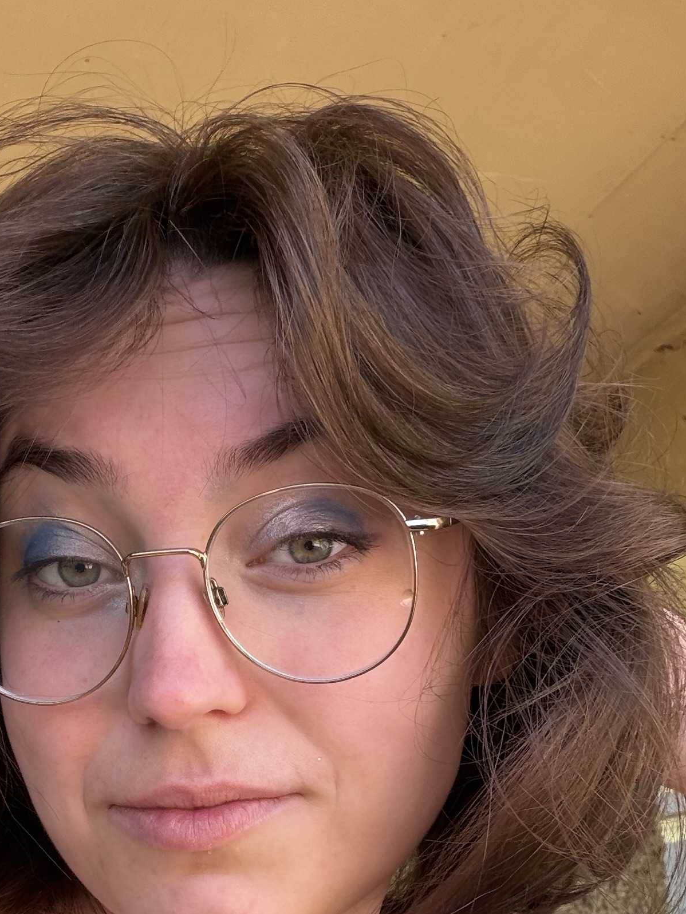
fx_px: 1532
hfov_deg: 25.0
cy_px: 774
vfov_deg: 32.0
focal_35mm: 58
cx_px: 198
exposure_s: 1/121
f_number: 1.9
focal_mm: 2.71
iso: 32
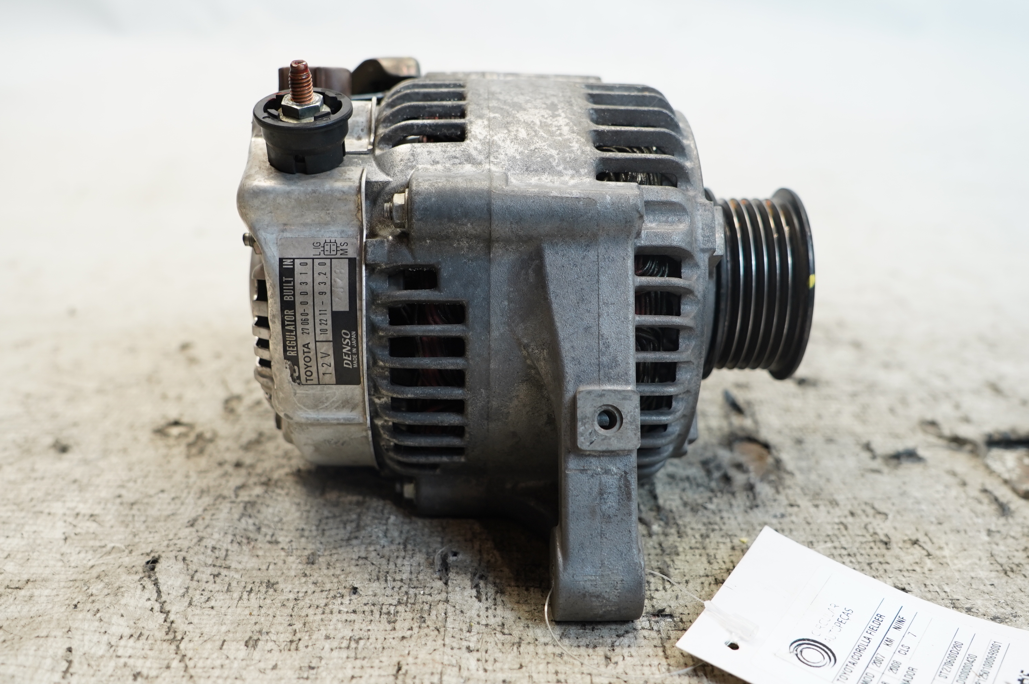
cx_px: 514
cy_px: 342
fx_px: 1028
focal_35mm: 36
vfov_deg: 36.8
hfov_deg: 53.2
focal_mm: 24
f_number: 4
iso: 320
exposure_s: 1/60
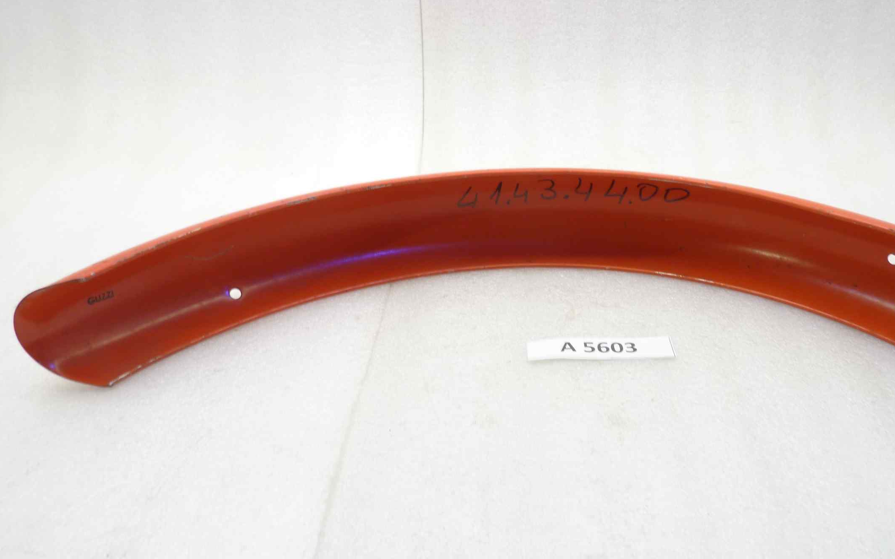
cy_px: 302
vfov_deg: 39.4
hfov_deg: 59.2
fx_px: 781
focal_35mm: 32
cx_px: 536
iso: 80
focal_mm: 4.1
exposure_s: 1/13
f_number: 3.3
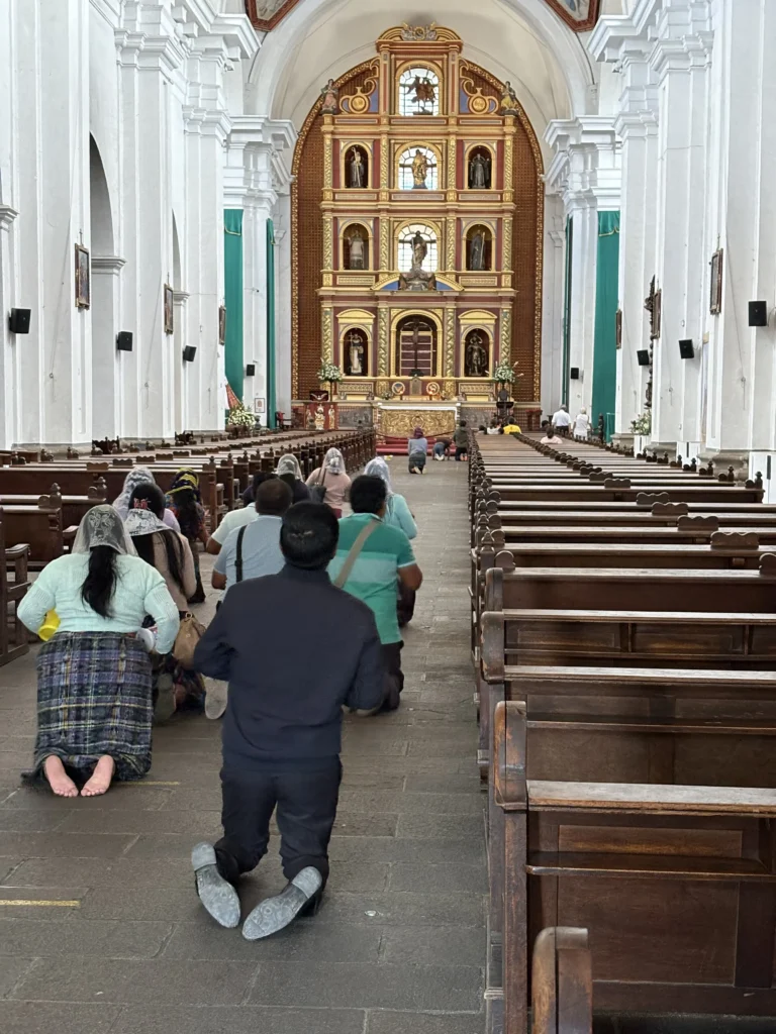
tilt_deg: -3.0
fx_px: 1554
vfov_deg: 36.8
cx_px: 388
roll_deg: -0.6
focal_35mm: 52
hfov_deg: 28.0
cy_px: 517
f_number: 1.6
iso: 320
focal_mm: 5.96
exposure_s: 1/40
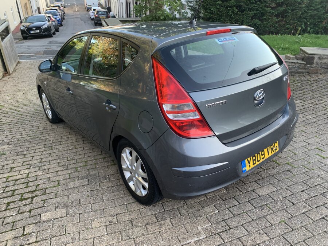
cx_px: 164
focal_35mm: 26
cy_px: 123
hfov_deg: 67.3
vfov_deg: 53.1
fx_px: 246
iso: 80
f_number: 1.8
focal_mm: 4.25
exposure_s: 1/121
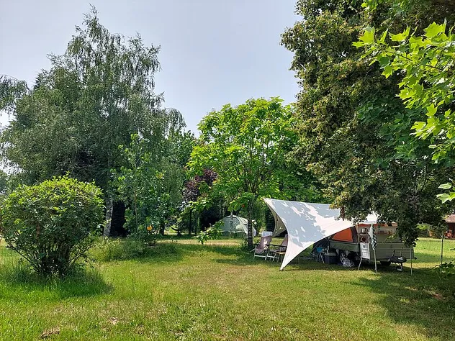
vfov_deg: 54.9
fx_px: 329
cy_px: 170
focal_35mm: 25
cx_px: 228
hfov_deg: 69.4
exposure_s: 1/1394
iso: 40
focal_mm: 5.23
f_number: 1.8
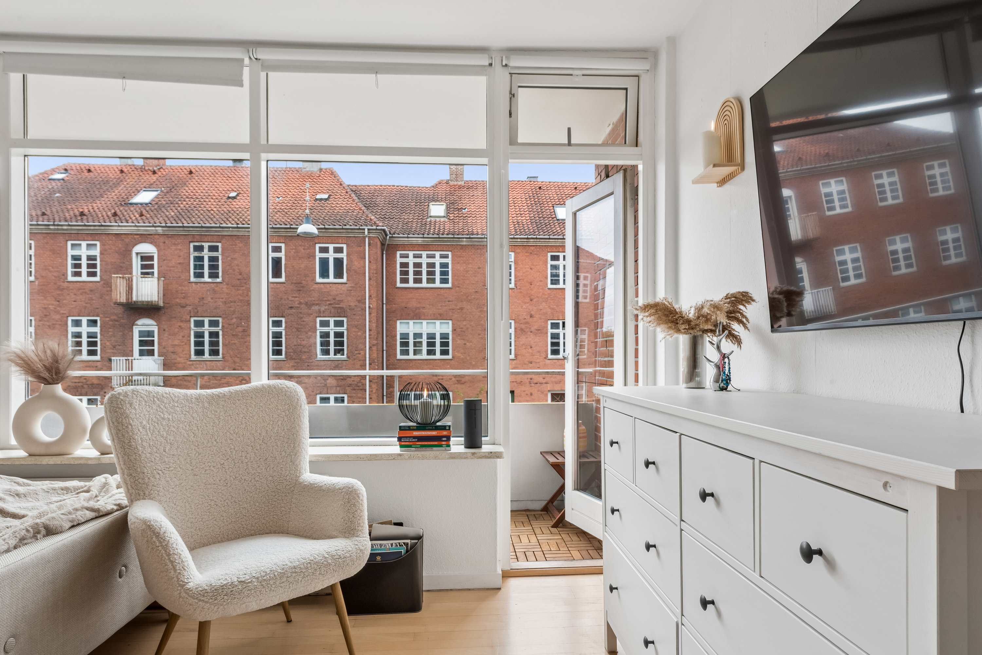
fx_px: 573
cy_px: 328
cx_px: 491
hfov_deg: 81.2
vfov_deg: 59.5
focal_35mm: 21
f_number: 13
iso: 400
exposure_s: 1/25
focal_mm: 21
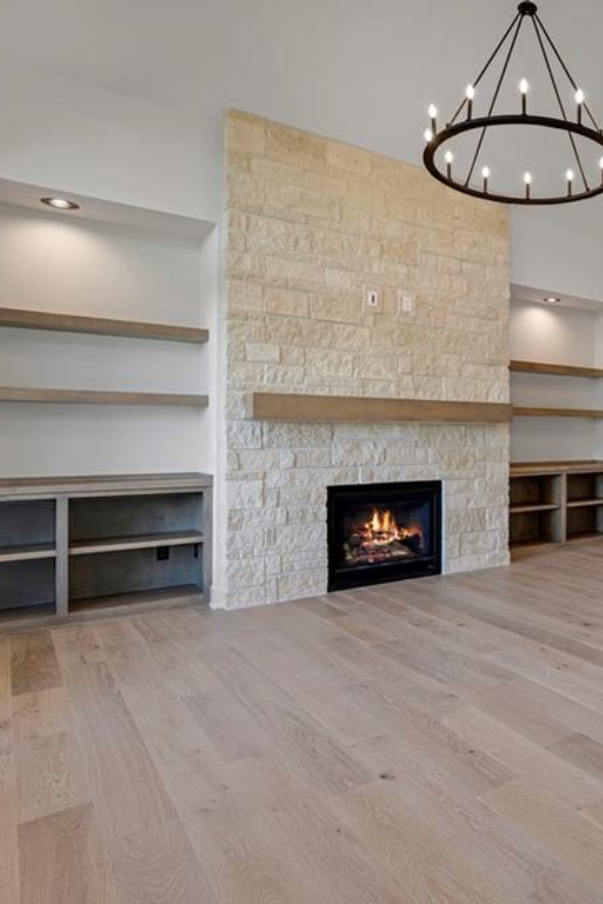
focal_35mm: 25
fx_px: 628
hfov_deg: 44.7
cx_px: 582
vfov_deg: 71.5
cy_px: 447
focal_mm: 16
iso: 100
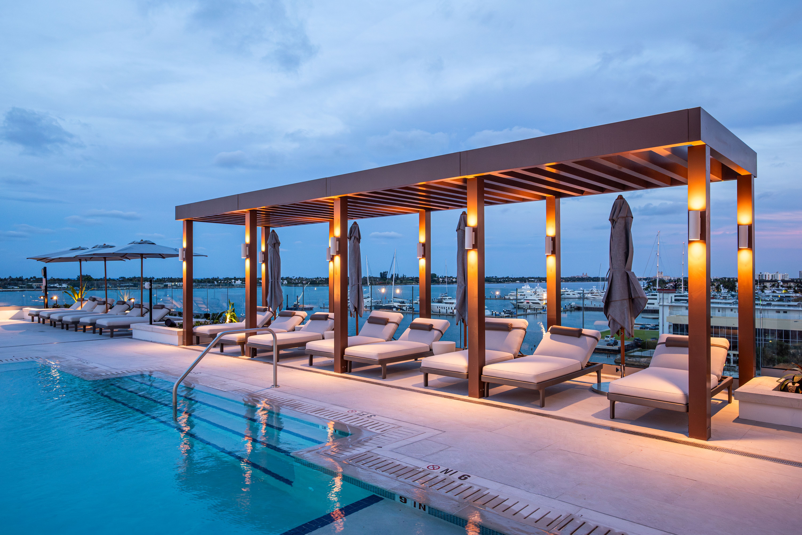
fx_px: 524
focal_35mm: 24
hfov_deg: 74.9
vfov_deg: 54.1
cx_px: 401
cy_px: 268
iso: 400
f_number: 9
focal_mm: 23.5
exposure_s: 1/25
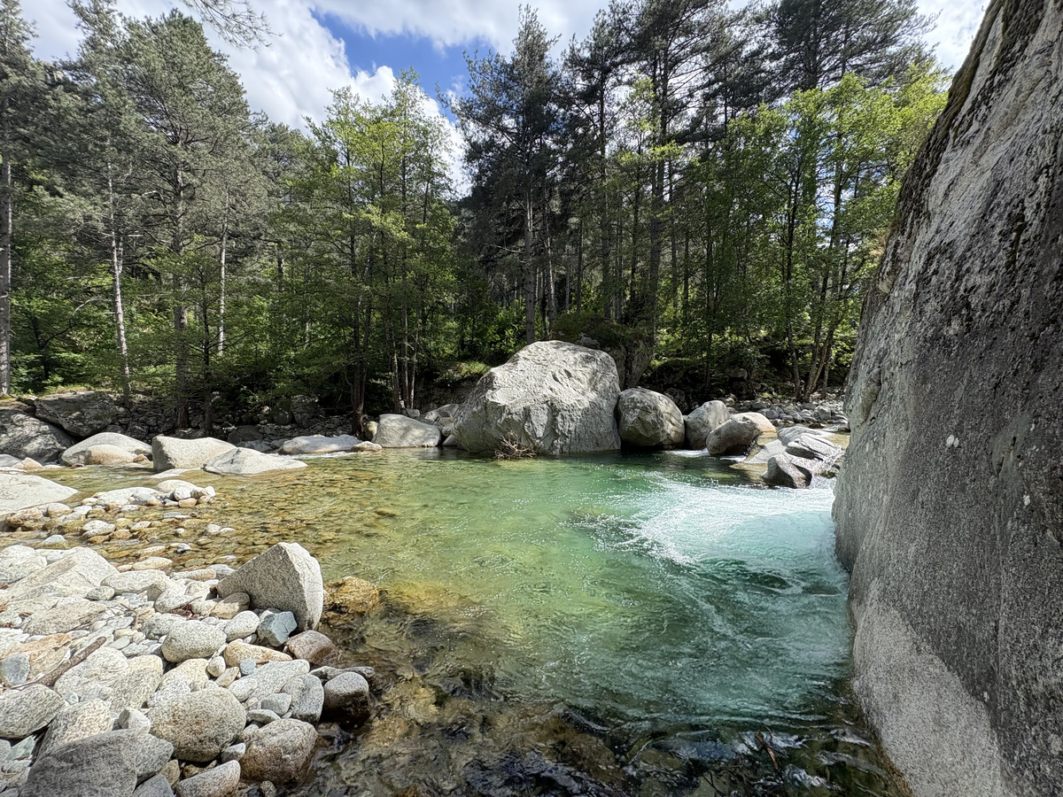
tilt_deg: +2.2
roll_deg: +0.4
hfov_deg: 102.1
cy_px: 398
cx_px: 532
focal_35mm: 14
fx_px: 430
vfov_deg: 85.7
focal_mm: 2.22
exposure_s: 1/879
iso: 64
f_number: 2.2
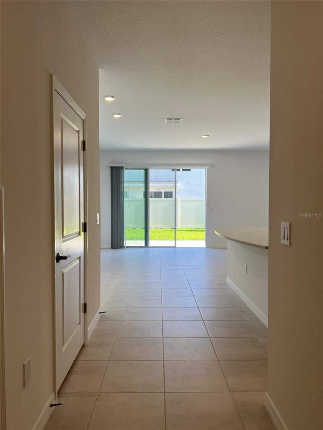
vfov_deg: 67.3
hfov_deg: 53.1
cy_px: 215
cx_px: 162
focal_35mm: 26
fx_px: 323
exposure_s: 1/323
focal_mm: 5.7
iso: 50
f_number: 1.5
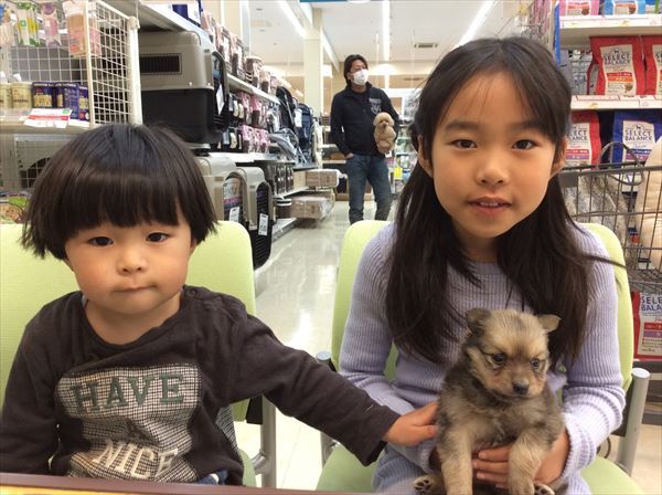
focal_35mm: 32
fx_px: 611
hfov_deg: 56.9
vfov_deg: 44.0
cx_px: 331
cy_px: 248
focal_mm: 3.3
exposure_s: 1/24
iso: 80
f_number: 2.4
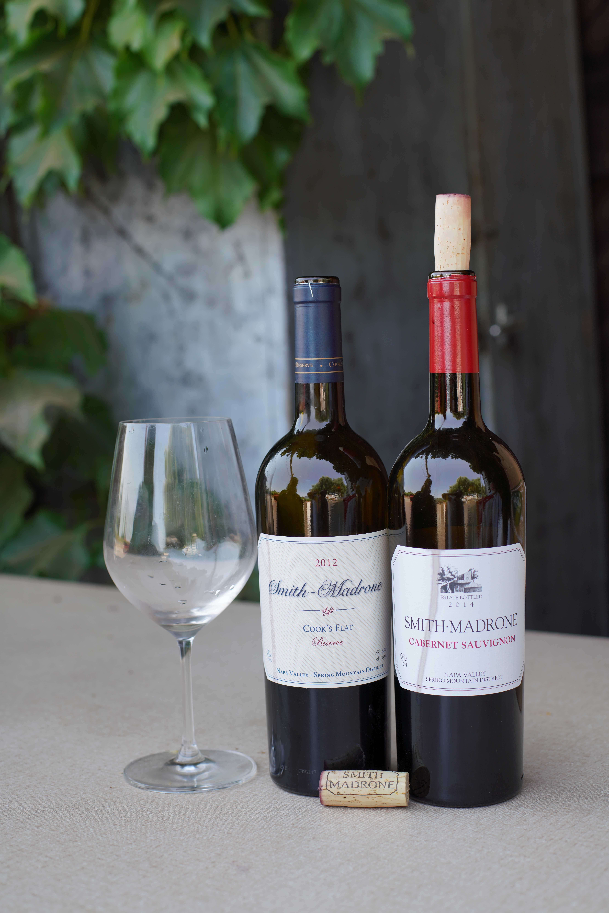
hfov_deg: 27.0
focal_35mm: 50
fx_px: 1268
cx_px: 304
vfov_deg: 39.6
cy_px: 456
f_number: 4.5
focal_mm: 50
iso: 100
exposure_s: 1/80
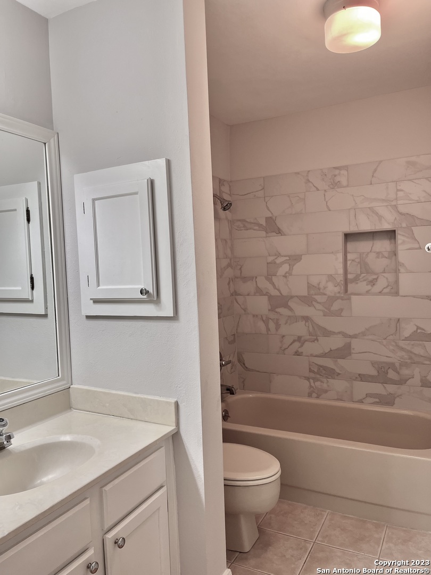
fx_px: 432
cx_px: 216
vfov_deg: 67.3
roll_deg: +2.8
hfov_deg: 53.1
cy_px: 288
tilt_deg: -2.4
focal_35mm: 26
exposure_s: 1/120
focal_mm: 5.1
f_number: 1.6
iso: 100
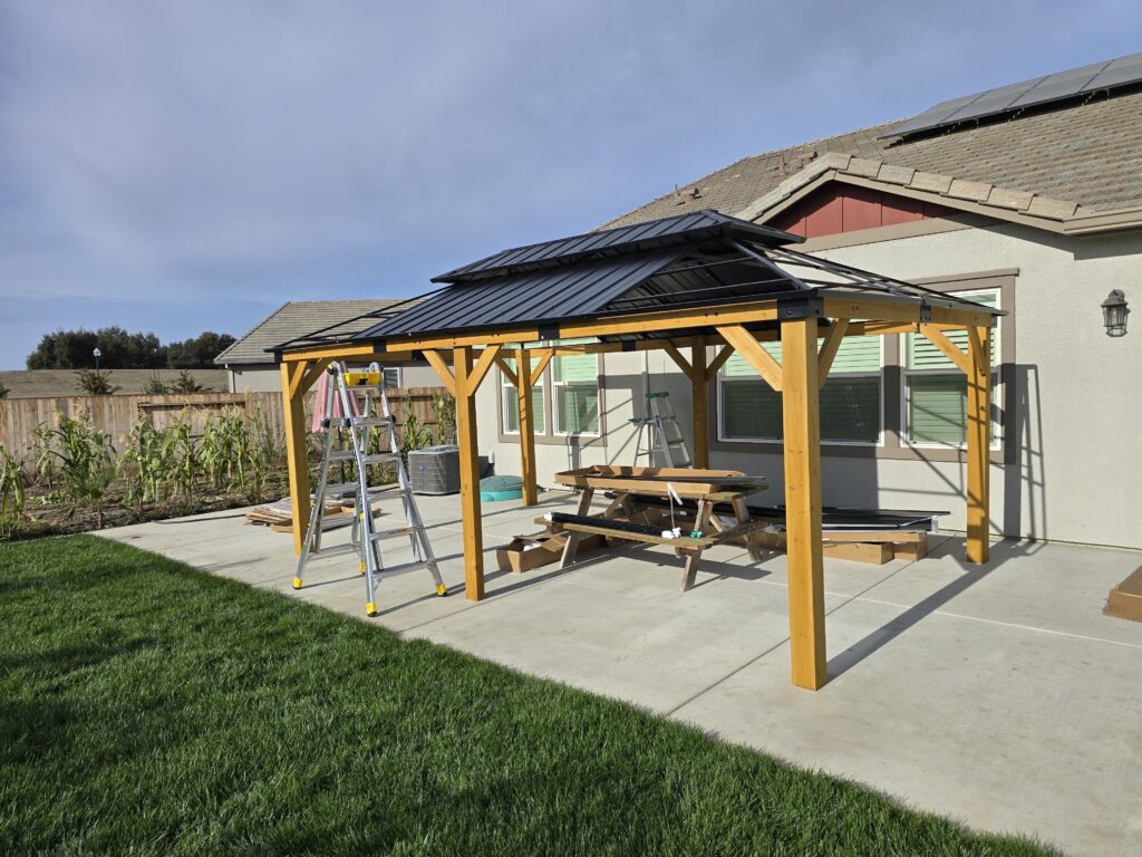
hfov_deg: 73.9
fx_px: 759
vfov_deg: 58.9
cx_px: 571
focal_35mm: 23
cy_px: 428
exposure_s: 1/1318
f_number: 1.7
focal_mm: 6.3
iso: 12
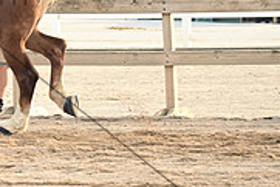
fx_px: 2989
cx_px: -85
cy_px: -24
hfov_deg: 5.3
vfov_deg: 3.6
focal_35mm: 384
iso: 640
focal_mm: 120
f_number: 5
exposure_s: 1/516
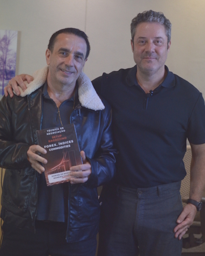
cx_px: 103
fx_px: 652
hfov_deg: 17.9
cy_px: 129
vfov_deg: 22.2
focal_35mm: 86
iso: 1250
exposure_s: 1/100
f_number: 3.2
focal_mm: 50
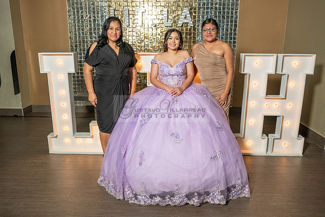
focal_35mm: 30
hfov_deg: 61.1
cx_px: 162
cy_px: 108
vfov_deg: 43.0
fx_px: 275
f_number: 5.6
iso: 640
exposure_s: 1/125
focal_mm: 30.5
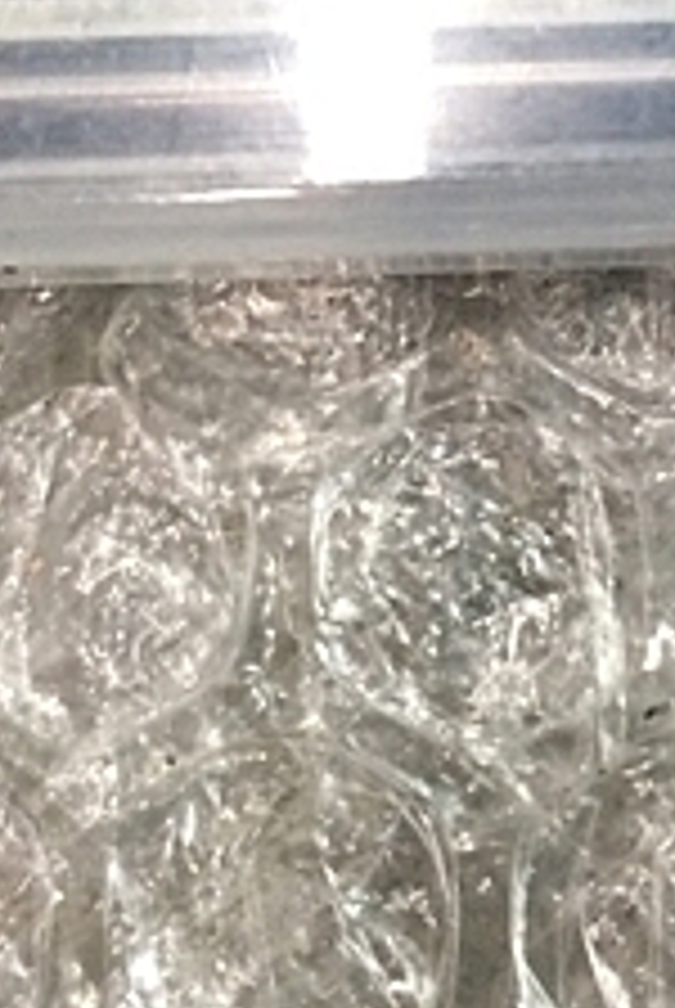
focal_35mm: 86
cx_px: 490
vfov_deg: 23.0
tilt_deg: -79.4
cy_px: 86
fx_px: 2411
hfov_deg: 15.9
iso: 200
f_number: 2.2
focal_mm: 4.15
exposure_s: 1/33
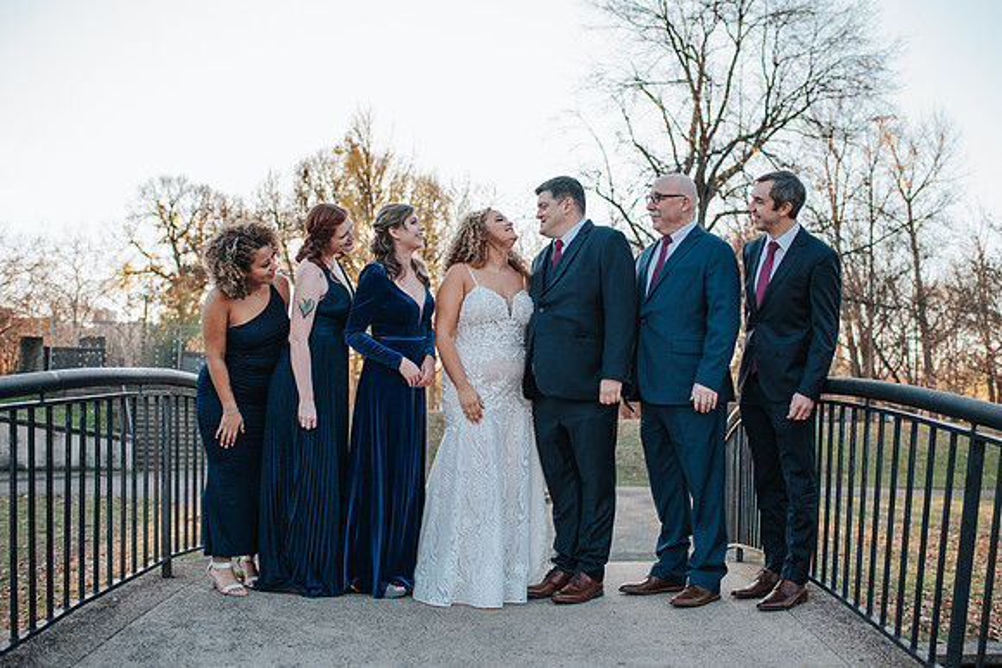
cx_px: 525
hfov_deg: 51.5
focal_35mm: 37
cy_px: 334
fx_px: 1038
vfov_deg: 35.7
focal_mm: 35
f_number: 2.8
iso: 125
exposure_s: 1/400
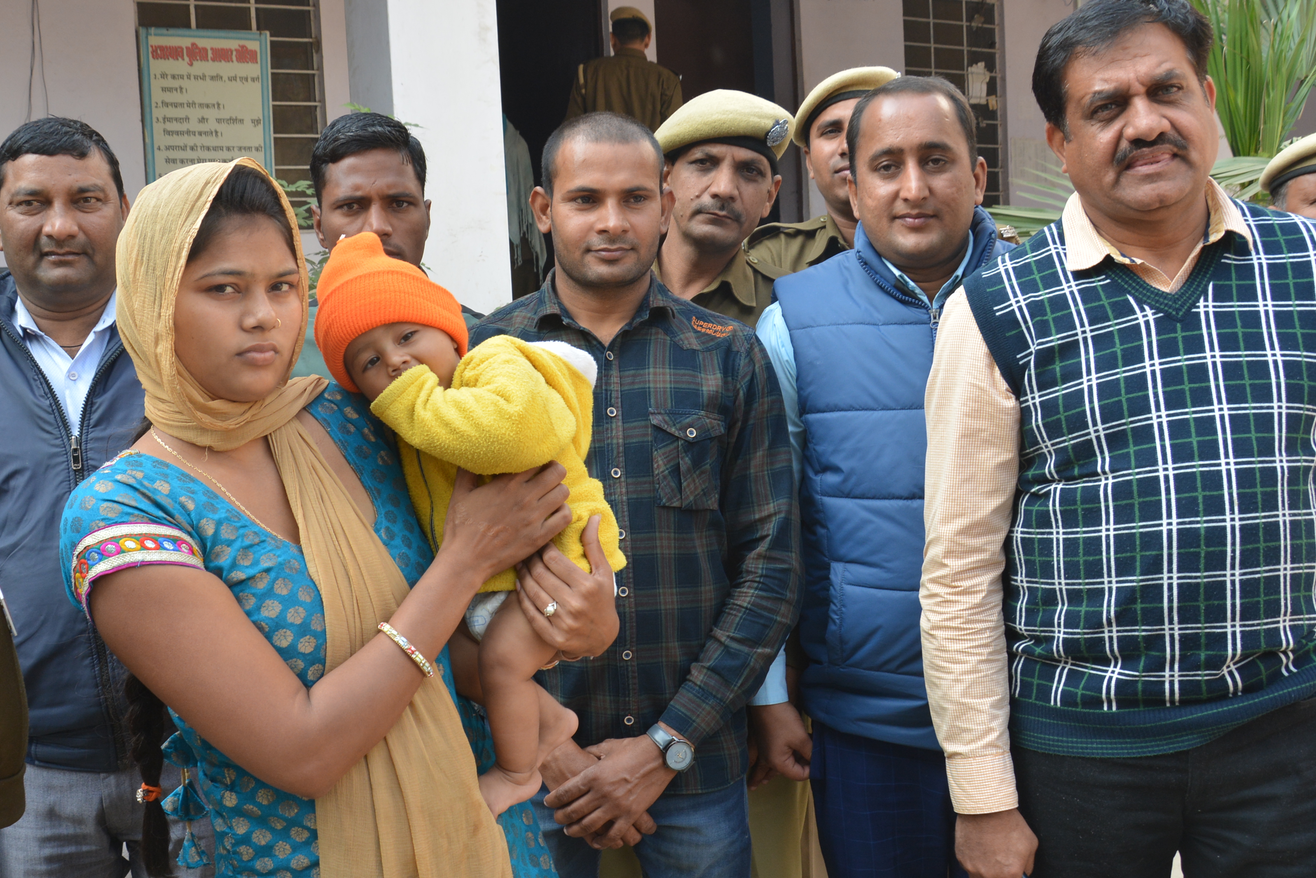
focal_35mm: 38
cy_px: 483
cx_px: 499
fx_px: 1389
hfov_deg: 50.2
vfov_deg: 35.0
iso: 280
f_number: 5.6
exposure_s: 1/125
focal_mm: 18
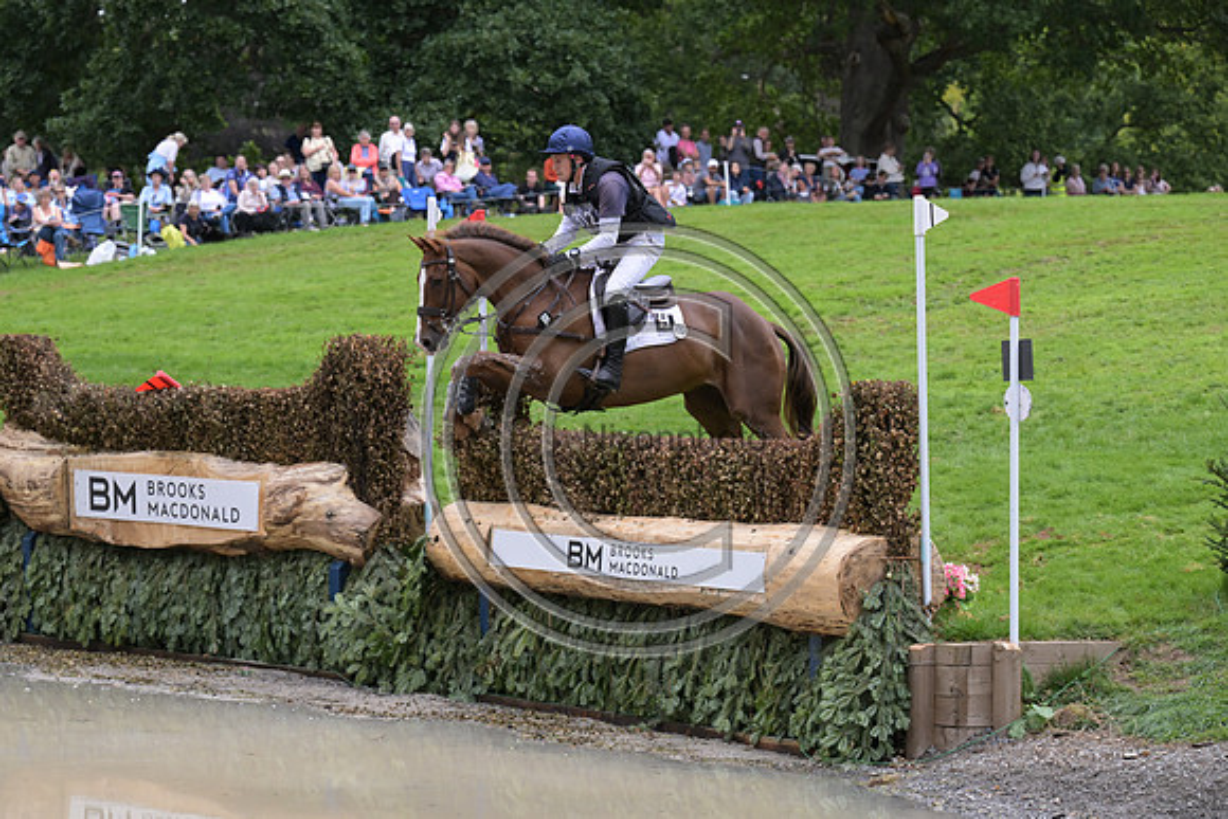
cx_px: 614
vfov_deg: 11.9
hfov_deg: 17.8
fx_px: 3924
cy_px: 410
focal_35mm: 115
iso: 1250
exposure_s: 1/1250
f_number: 5.6
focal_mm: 115
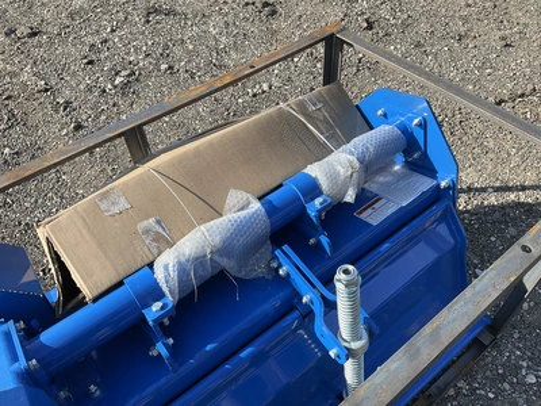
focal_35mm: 29
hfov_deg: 61.7
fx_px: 453
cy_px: 203
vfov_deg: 48.2
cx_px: 270
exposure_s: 1/842
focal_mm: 3
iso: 25
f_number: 1.8
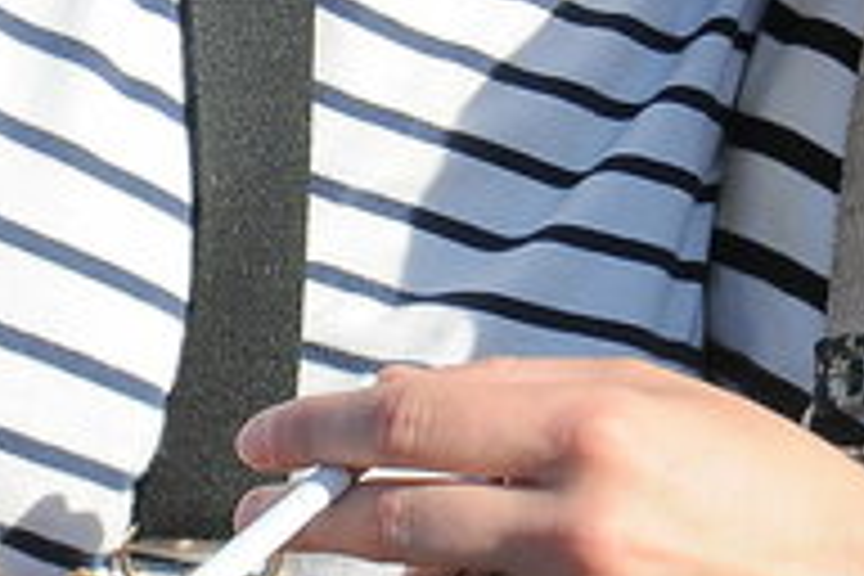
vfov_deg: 7.4
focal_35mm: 172
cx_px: 1080
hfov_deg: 11.7
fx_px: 4128
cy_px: -884
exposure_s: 1/250
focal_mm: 18
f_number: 8
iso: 200
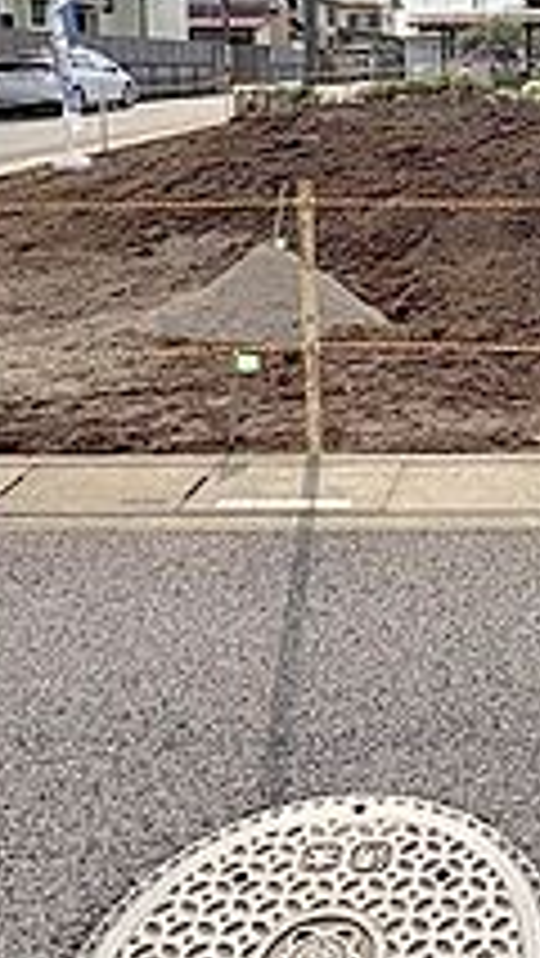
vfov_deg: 44.5
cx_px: 567
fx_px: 1093
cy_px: 162
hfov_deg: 26.0
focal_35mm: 43
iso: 64
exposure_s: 1/3717
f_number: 2.2
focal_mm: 2.22
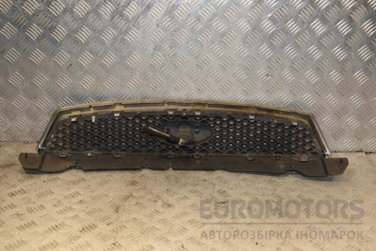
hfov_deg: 41.1
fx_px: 501
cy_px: 126
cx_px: 188
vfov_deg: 28.1
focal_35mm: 48
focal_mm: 32
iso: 800
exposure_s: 1/200
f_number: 5.6
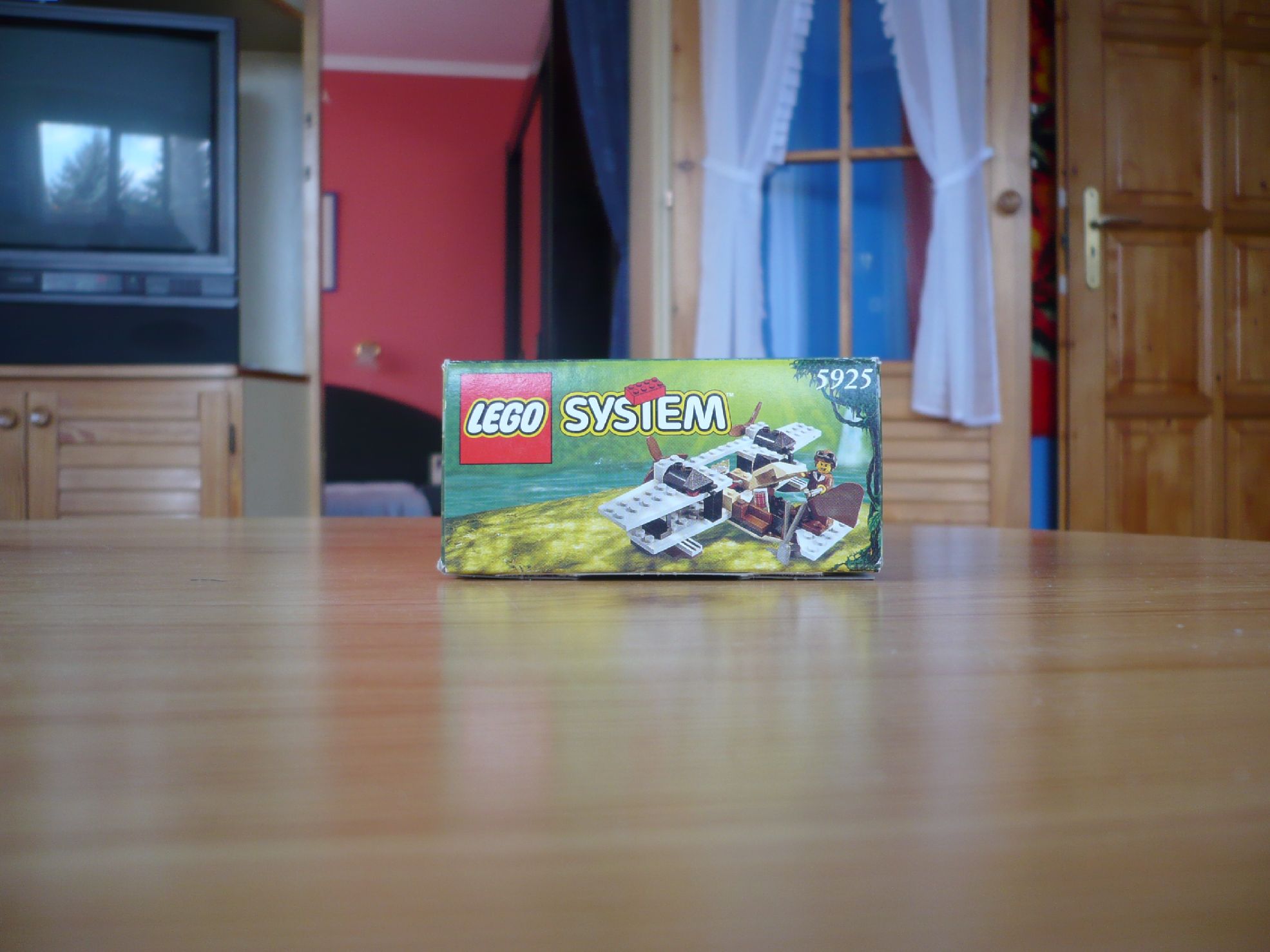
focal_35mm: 35
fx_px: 1284
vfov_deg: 40.7
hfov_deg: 52.6
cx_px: 635
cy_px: 476
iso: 100
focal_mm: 5.8
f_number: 2.8
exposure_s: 1/40
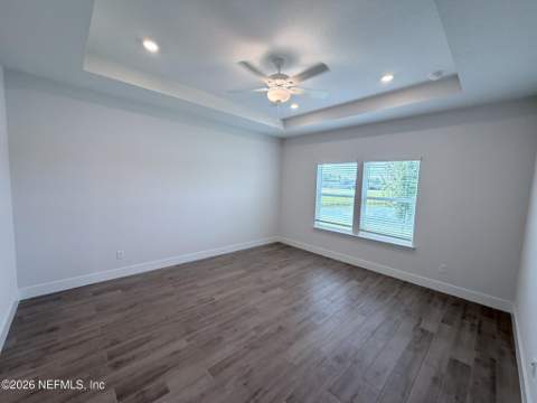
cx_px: 268
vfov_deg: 85.7
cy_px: 202
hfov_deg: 102.1
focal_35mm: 14
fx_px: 217
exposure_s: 1/120
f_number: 2.2
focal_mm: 2.22
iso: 125
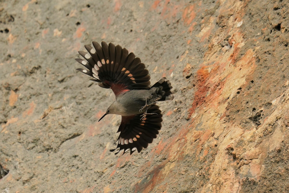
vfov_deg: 2.3
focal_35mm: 600
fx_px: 4816
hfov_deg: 3.4
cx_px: 144
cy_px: 96
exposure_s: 1/3200
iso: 1250
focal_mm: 600
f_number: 8
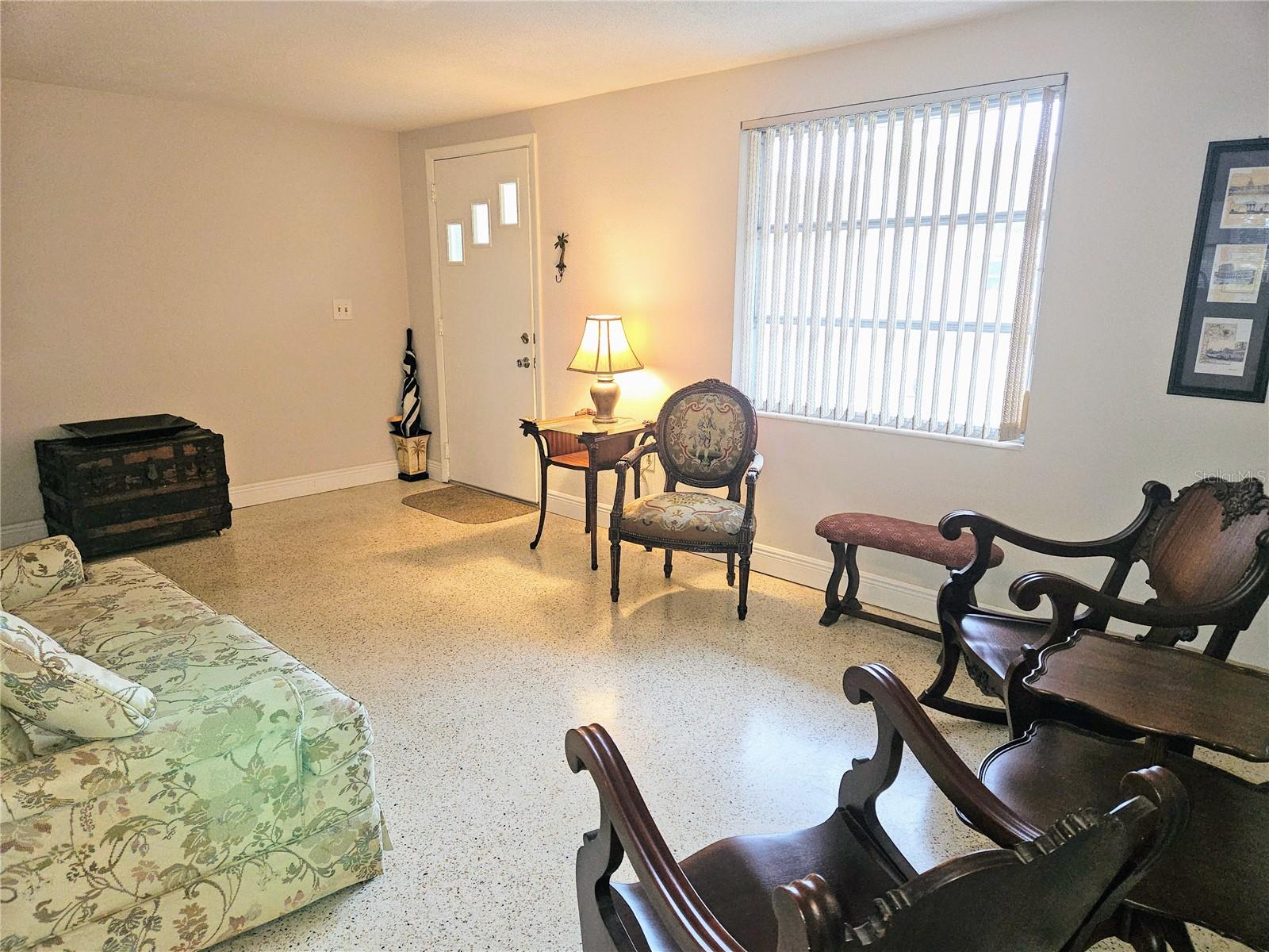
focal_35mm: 23
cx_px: 634
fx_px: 843
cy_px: 476
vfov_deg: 58.9
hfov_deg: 73.9
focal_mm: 5.4
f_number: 1.8
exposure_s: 1/40
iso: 125
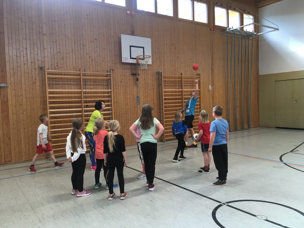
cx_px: 152
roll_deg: +2.0
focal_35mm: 29
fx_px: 255
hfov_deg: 61.7
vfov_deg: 48.2
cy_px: 114
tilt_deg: -3.1
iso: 25
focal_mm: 4.15
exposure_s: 1/33
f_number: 2.2
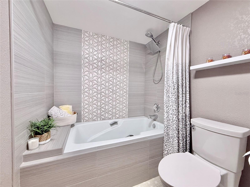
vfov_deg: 85.7
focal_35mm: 14
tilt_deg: -1.4
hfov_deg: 102.1
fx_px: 101
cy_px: 94
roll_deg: -1.0
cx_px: 125
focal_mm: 2.22
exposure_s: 1/60
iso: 320
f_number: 2.2
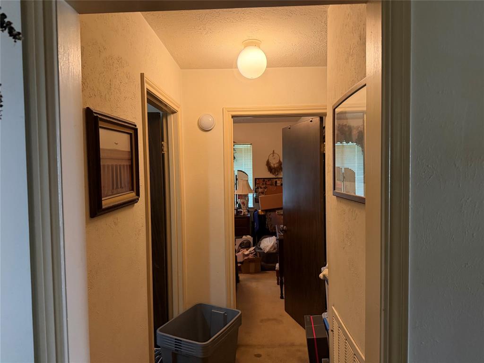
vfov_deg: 56.8
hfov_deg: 71.6
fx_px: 336
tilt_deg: -2.0
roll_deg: +1.2
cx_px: 242
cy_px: 182
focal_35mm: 24
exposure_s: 1/60
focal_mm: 6.76
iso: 400
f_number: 1.78
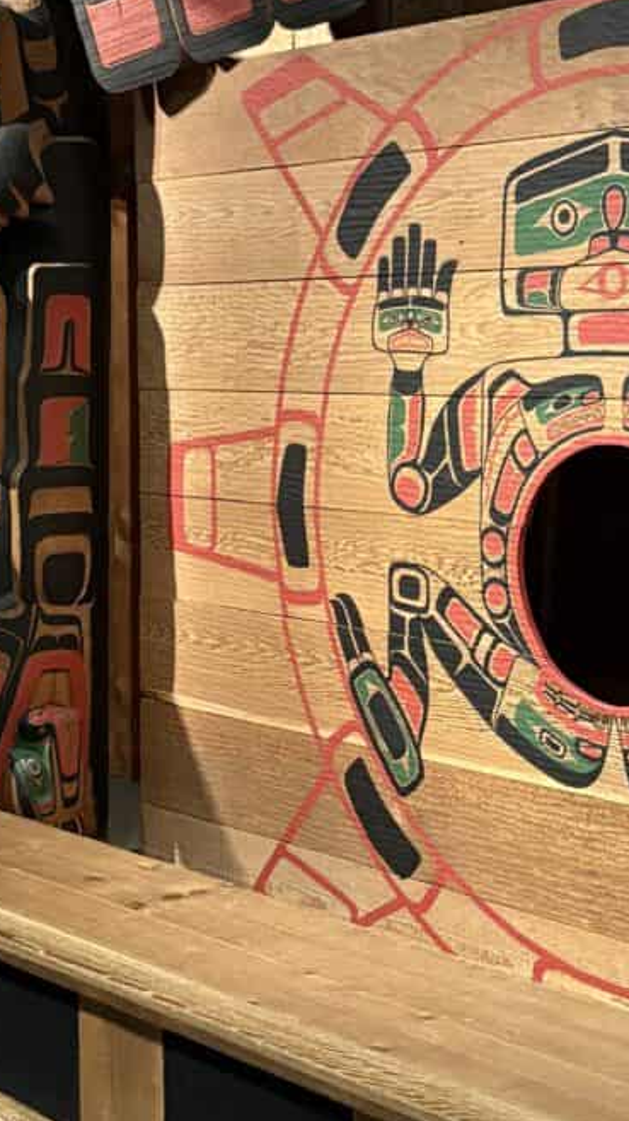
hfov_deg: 17.4
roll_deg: +0.3
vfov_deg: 30.3
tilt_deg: -0.6
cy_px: 363
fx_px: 2048
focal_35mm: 69
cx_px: 261
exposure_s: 1/30
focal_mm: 5.96
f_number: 1.6
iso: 640
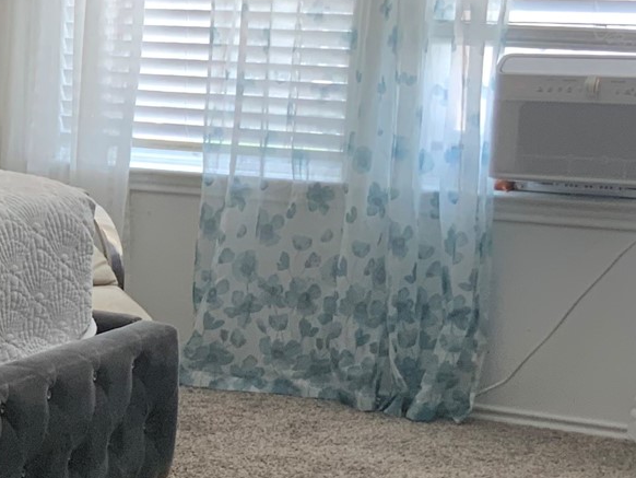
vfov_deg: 14.5
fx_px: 1875
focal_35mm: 102
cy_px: 327
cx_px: -115
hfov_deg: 18.3
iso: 64
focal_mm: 3
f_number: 1.8
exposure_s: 1/60
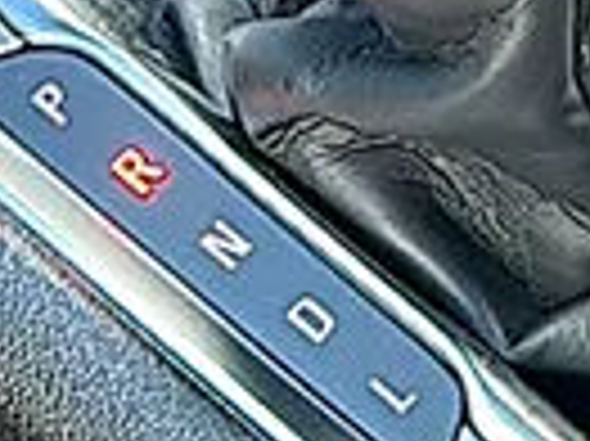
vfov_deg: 6.1
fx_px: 4104
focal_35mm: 241
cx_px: 892
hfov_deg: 8.1
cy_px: -110
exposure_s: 1/80
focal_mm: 6.86
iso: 50
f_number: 1.78
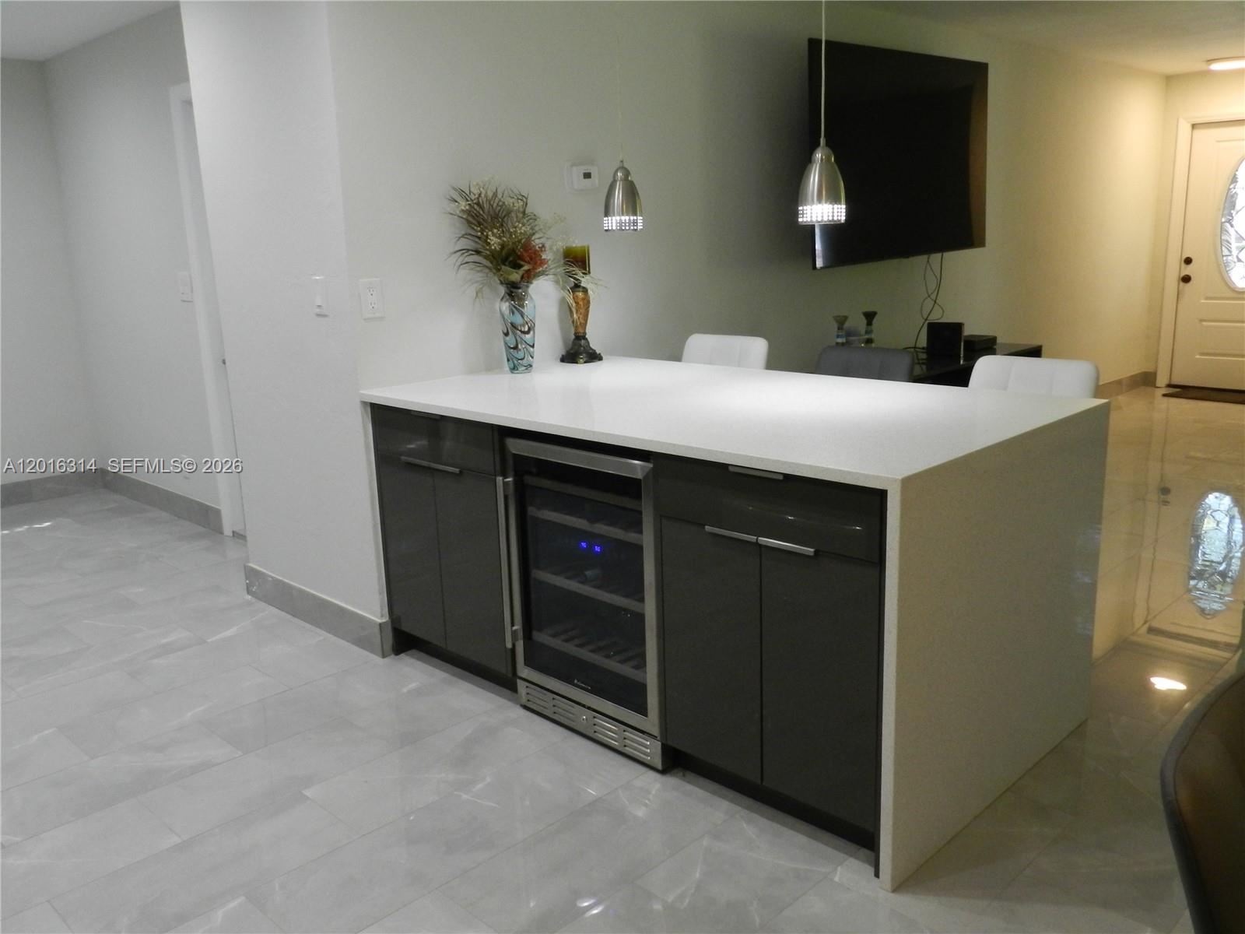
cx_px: 622
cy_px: 467
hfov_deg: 63.4
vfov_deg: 49.7
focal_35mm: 28
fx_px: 1007
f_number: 5.6
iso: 400
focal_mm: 5
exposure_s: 1/15
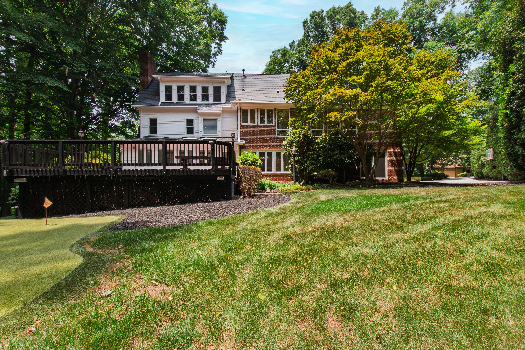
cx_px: 262
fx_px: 241
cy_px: 175
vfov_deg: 72.1
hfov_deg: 95.0
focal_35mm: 16
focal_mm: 11
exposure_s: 1/50
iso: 100
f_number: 8
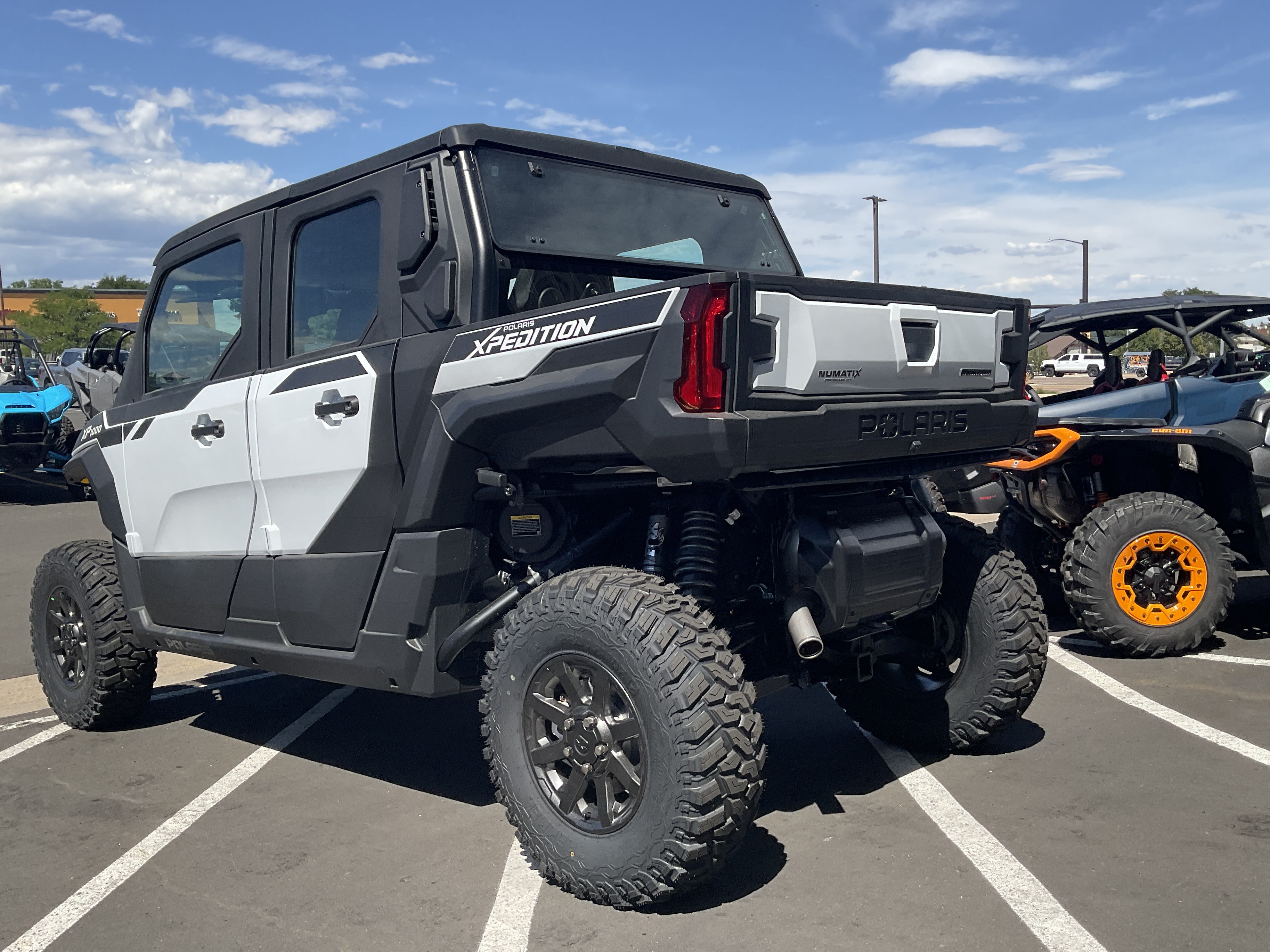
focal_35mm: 32
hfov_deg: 56.8
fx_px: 1174
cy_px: 485
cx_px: 642
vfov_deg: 44.2
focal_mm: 3
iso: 16
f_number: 1.8
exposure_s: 1/1626
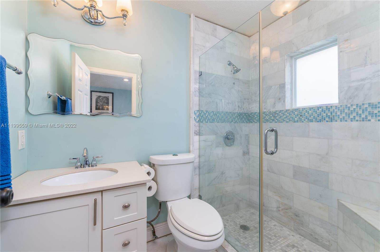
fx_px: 158
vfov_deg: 77.2
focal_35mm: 15
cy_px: 126
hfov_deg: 100.5
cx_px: 190
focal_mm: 15
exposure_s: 1/200
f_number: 9
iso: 320
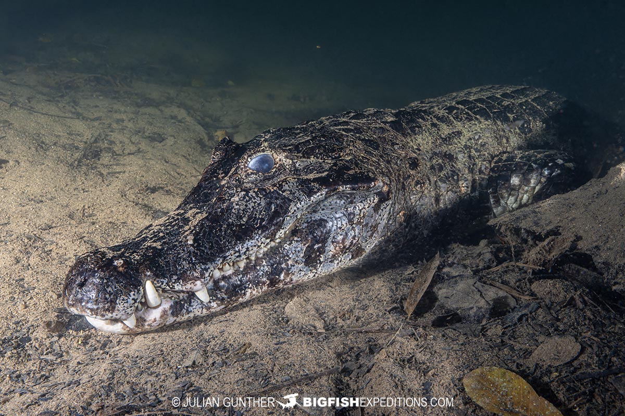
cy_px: 208
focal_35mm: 30
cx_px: 312
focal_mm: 30
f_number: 13
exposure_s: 1/400
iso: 320
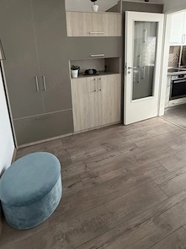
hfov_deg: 68.5
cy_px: 83
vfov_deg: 81.8
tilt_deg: -12.6
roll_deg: +2.6
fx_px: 136
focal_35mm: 19
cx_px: 85
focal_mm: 2.22
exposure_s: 1/102
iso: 320
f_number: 2.2
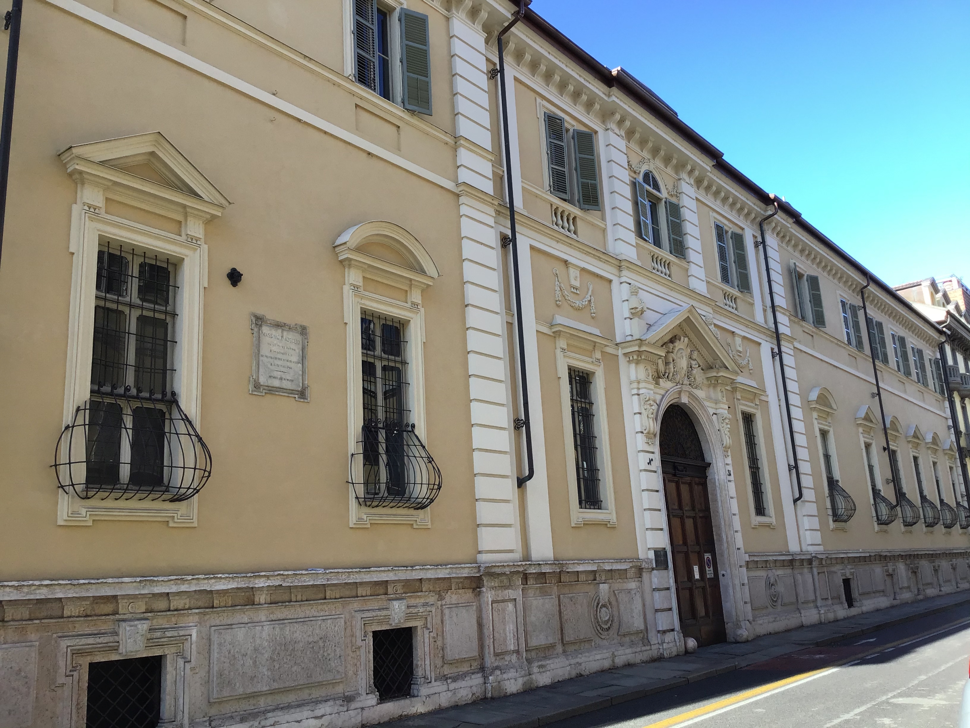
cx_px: 485
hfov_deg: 58.4
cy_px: 364
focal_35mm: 31
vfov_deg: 45.4
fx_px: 869
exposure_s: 1/261
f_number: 2.4
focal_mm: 3.3
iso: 25
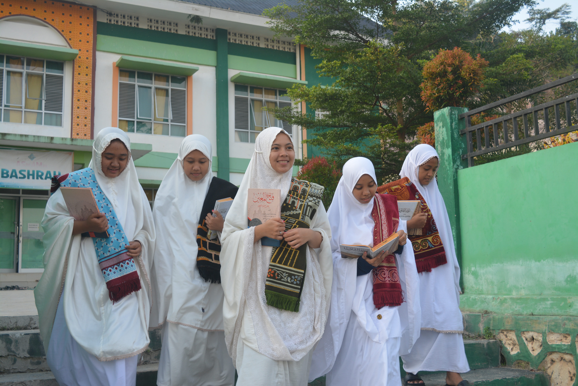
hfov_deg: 46.4
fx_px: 674
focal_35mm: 42
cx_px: 289
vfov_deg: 31.9
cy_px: 193
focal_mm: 28
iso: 200
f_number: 5.6
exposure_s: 1/125
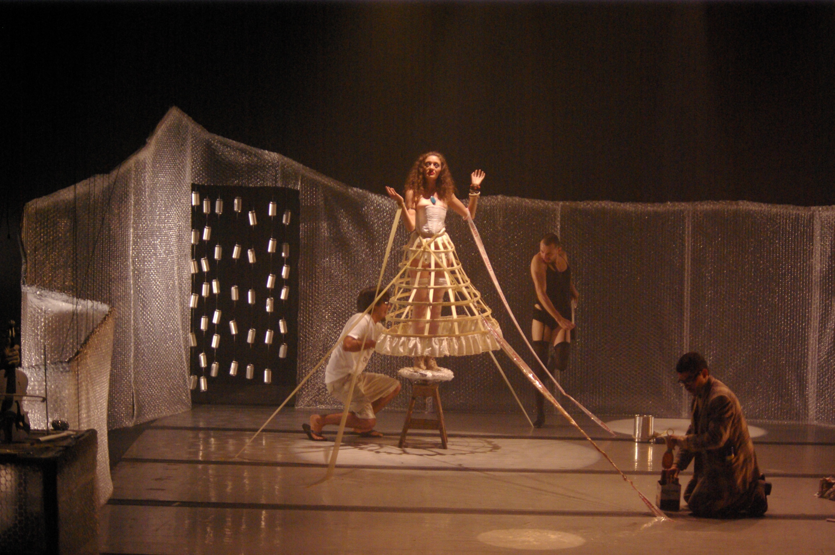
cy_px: 278
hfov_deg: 23.4
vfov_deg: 15.7
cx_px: 418
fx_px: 2016
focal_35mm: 87
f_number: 4
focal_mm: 58
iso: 1600
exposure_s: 1/125
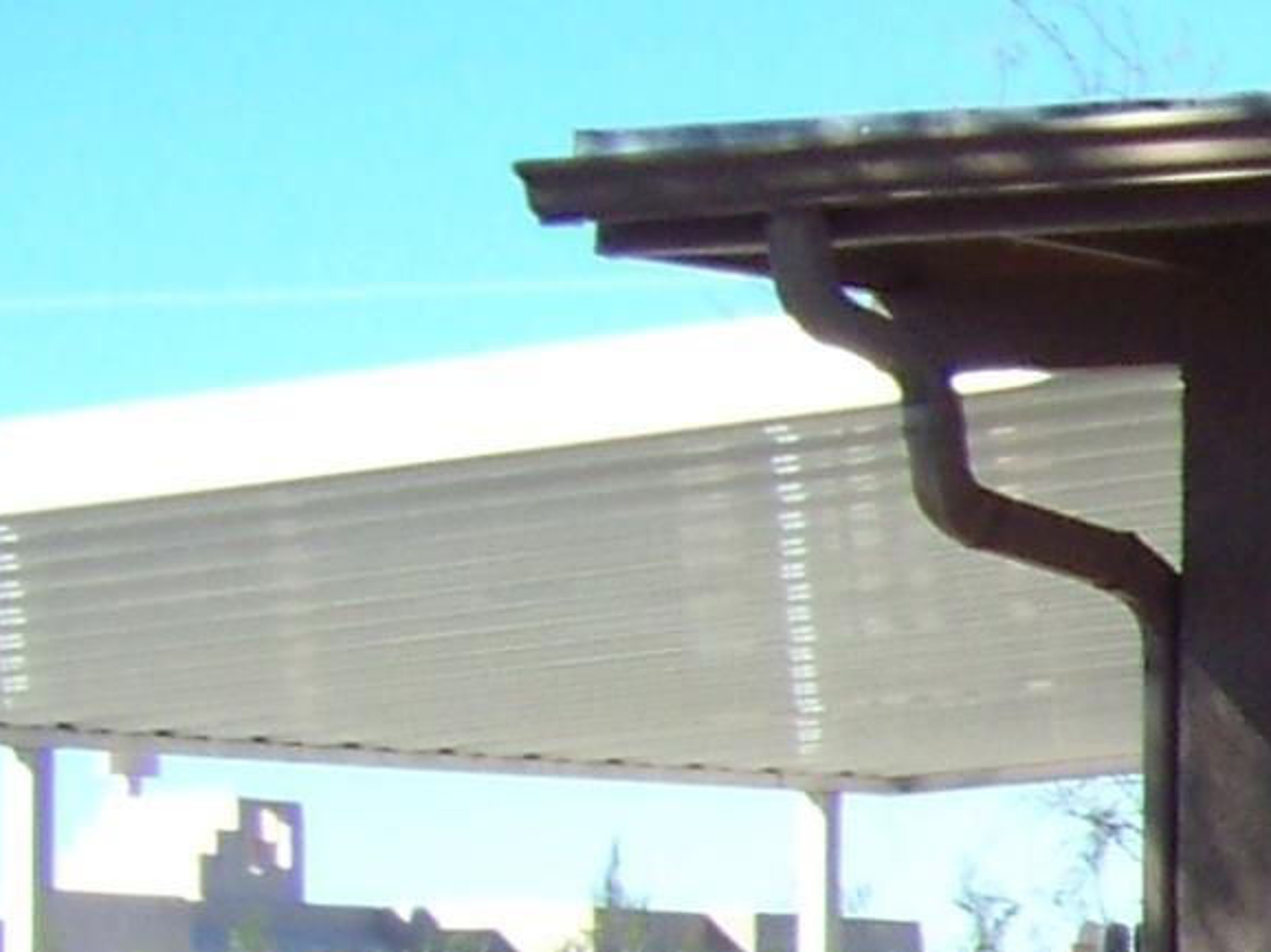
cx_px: 3241
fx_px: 6863
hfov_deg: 9.3
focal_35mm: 187
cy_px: 1383
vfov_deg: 7.8
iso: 64
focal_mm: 5.85
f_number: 2.8
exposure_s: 1/400
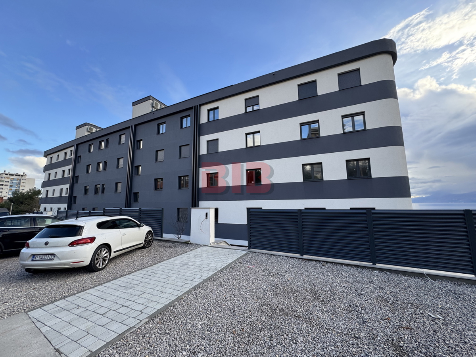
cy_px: 178
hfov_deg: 102.1
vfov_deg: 85.7
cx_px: 238
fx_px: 193
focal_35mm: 14
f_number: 2.2
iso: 40
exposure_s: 1/253
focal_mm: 2.22
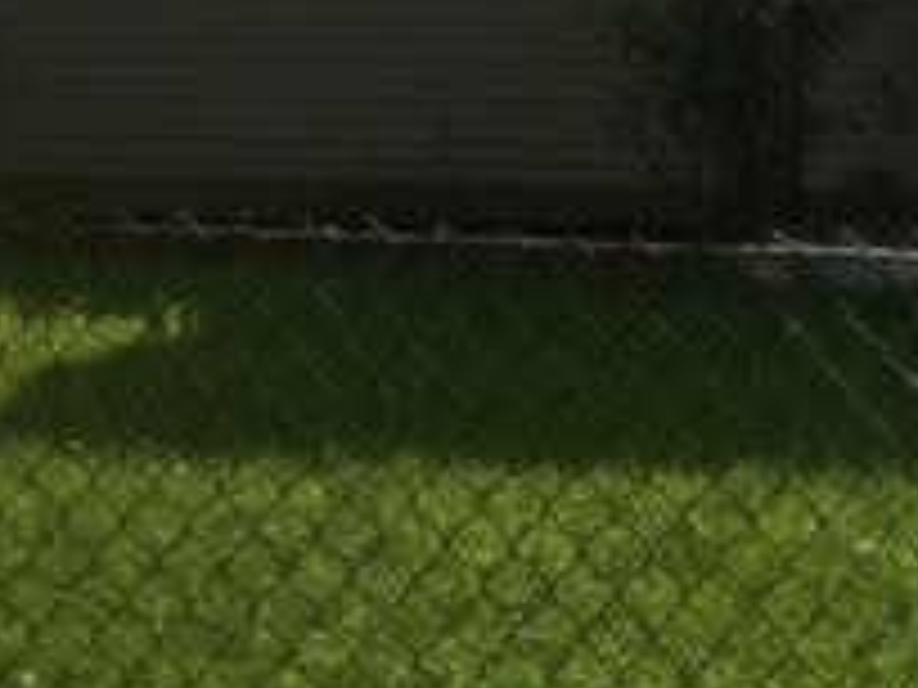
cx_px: 1098
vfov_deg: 15.7
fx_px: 2413
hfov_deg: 20.2
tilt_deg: +4.6
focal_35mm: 91
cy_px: -117
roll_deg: -0.4
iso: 32
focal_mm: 4.15
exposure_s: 1/1799
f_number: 2.2
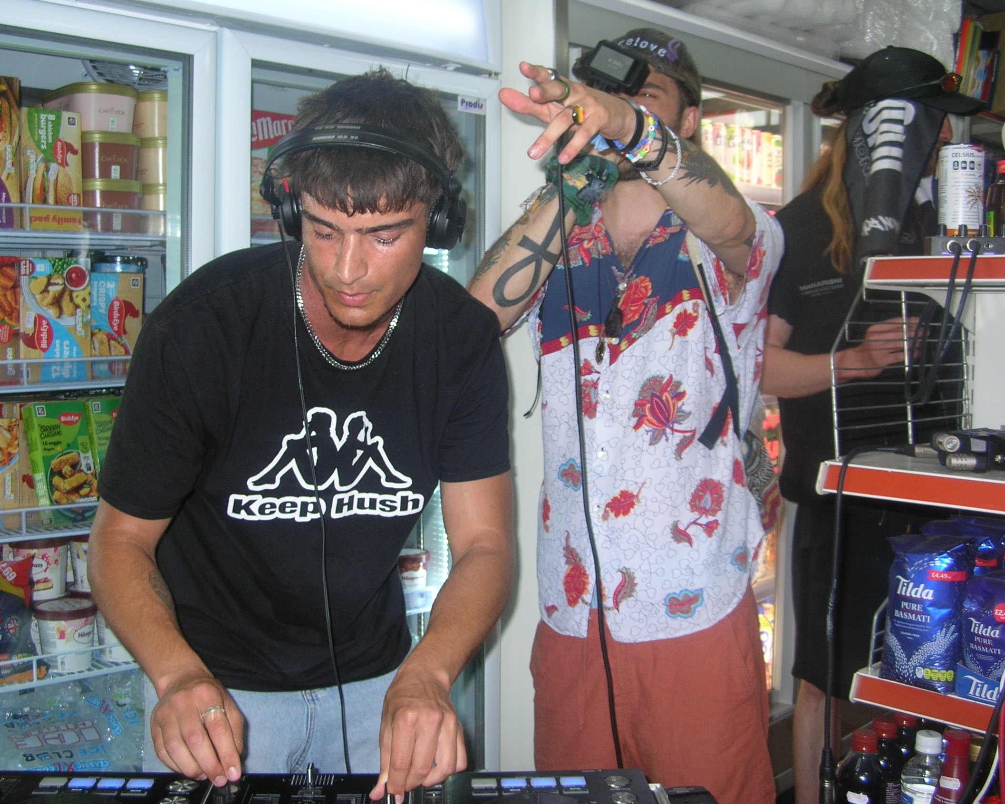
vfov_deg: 39.2
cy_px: 403
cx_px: 483
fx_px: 1130
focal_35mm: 38
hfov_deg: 47.9
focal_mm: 6
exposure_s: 1/60.1
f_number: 2.7
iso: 50
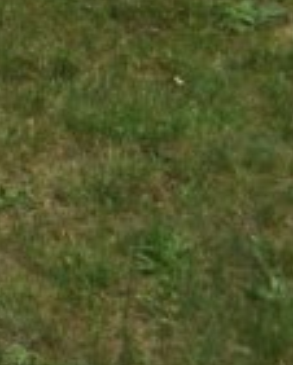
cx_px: -1197
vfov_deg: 8.0
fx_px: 2339
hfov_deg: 5.4
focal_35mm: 216
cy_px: -617
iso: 200
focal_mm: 18
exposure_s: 1/250
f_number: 7.1
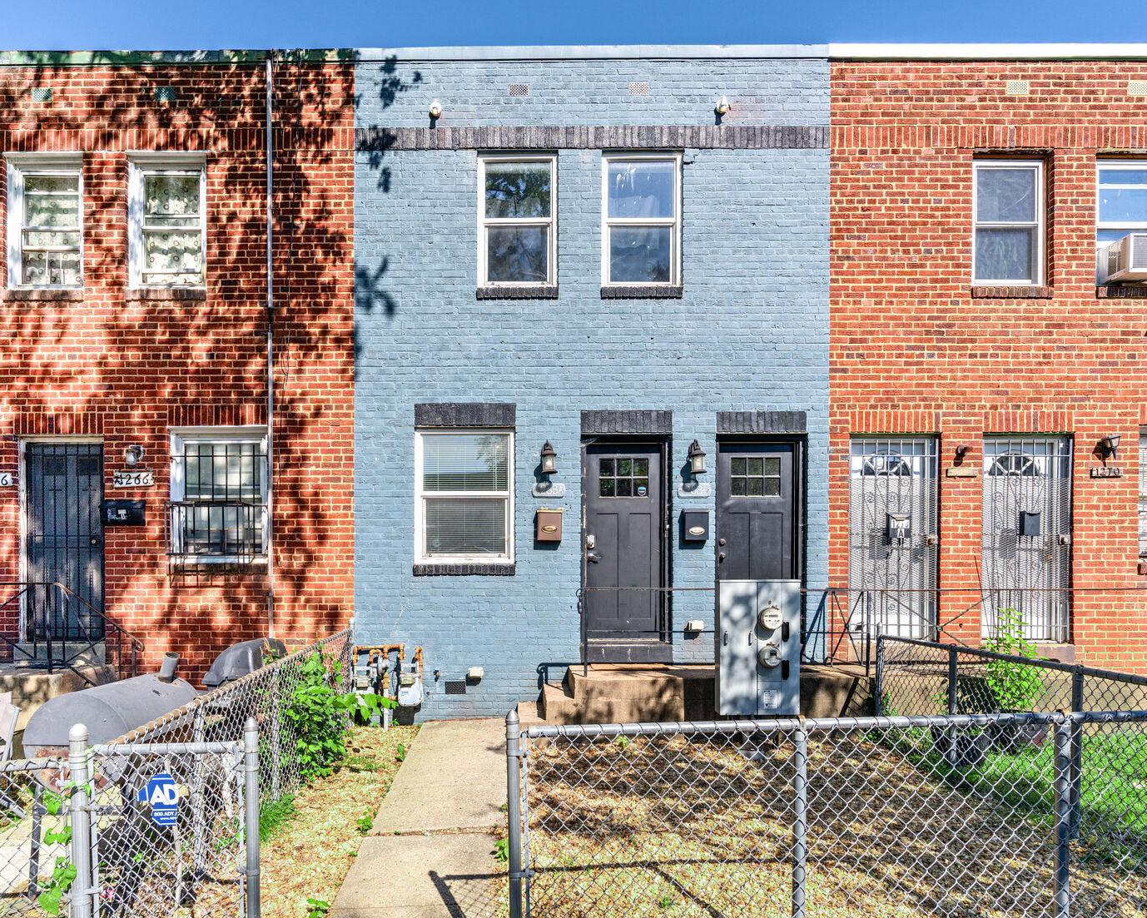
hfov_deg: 80.2
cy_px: 452
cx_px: 520
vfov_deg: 68.1
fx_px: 679
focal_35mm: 20
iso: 200
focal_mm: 17
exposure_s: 1/500
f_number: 8
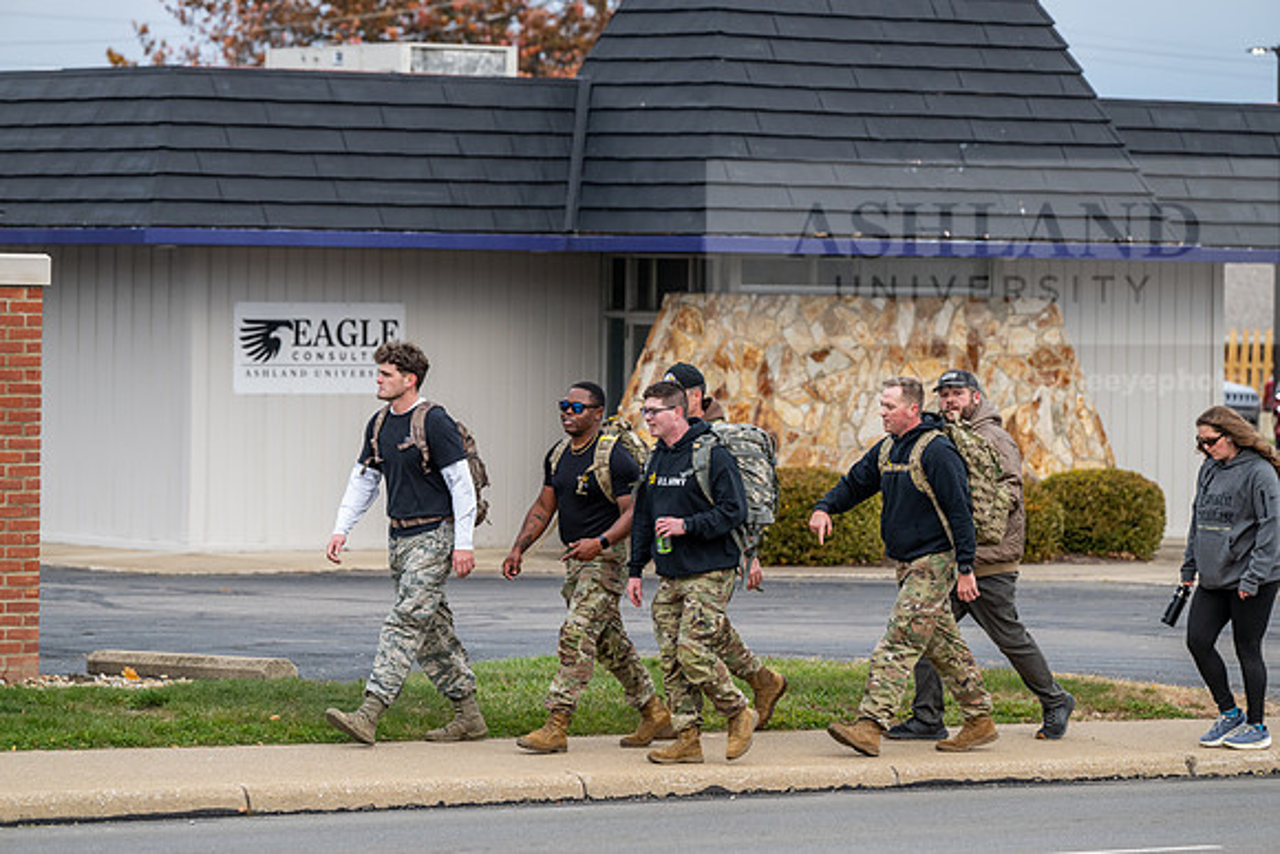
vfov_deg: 7.6
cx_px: 640
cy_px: 427
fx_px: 6401
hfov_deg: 11.4
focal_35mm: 180
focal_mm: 180
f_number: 5
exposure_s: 1/1000
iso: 800
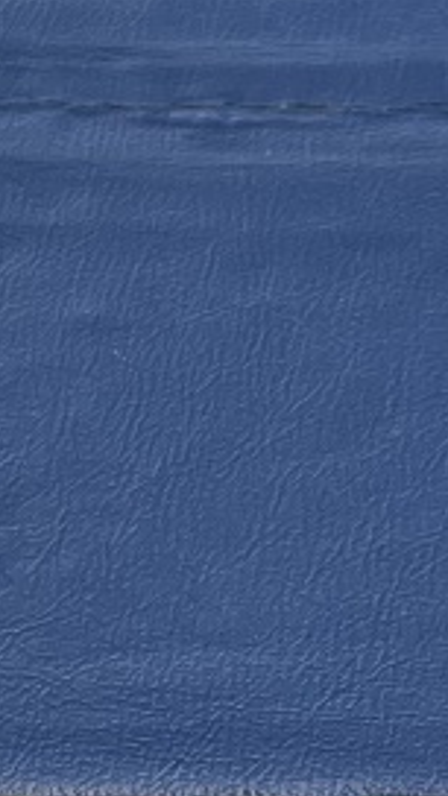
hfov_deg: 9.6
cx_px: 507
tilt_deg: -61.4
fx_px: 2640
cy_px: 805
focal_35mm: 125
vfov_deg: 16.8
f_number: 1.6
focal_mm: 4.2
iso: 32
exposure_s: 1/903
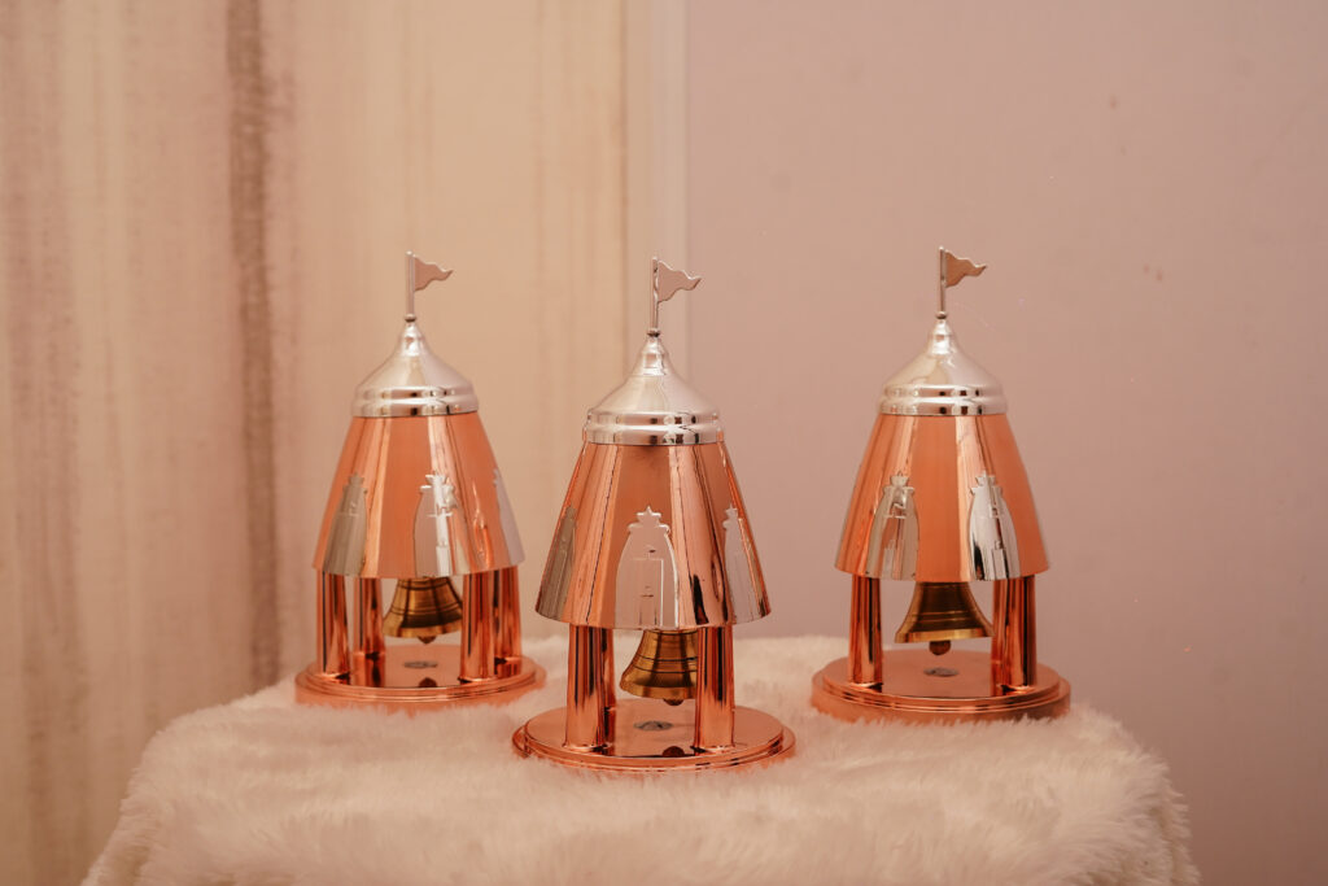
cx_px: 664
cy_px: 443
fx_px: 1845
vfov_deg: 27.0
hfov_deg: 39.6
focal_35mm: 50
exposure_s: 1/125
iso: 640
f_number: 5
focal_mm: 50
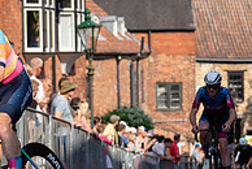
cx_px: -69
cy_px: 27
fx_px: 1192
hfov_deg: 11.8
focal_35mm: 170
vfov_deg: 8.1
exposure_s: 1/1250
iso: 100
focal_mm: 57
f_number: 2.8
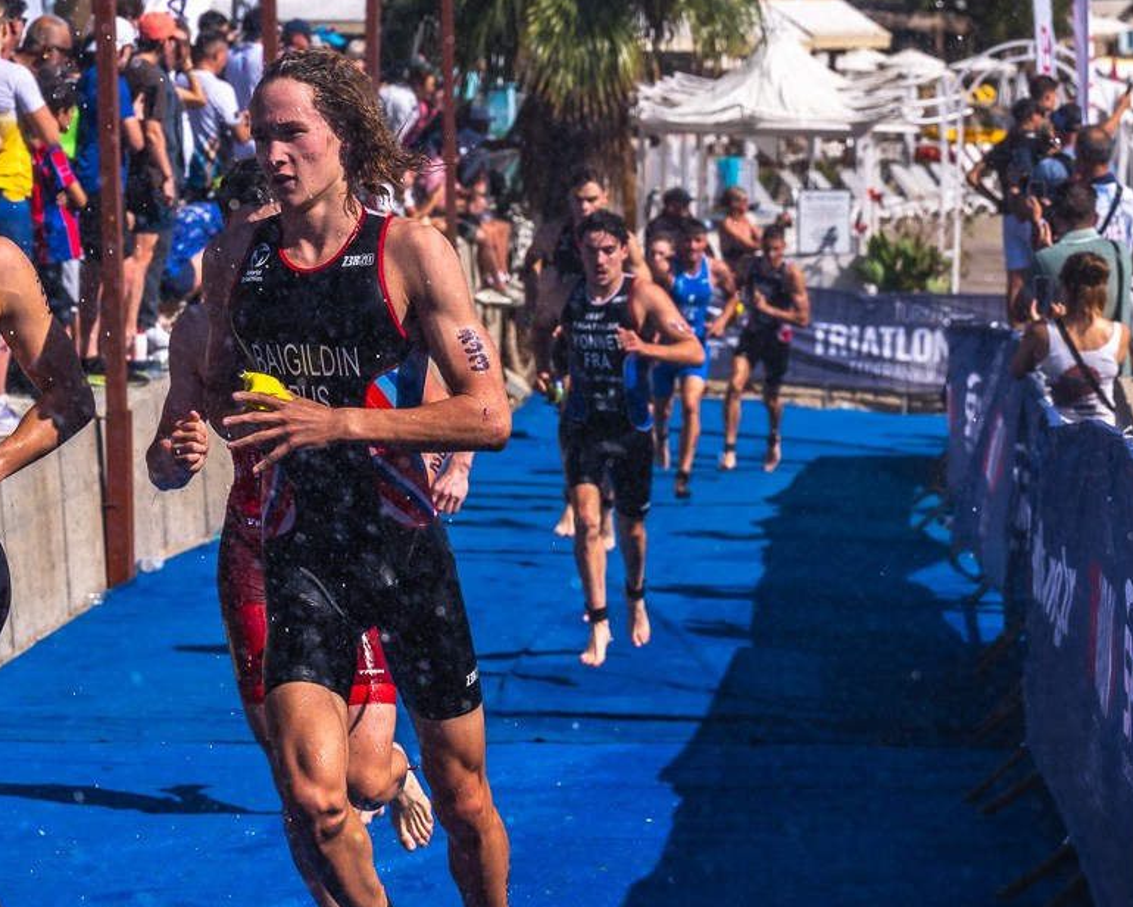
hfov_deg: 14.7
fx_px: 4393
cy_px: 451
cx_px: 419
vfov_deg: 11.8
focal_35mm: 131
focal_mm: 84
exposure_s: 1/1000
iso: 100
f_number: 7.1
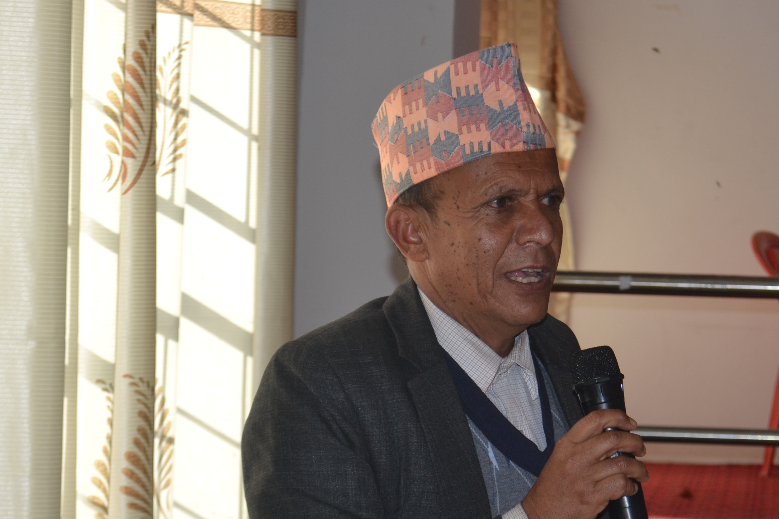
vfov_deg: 9.9
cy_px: 296
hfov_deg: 14.7
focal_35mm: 139
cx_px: 586
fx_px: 3004
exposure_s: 1/125
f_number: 5.6
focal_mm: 55
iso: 160
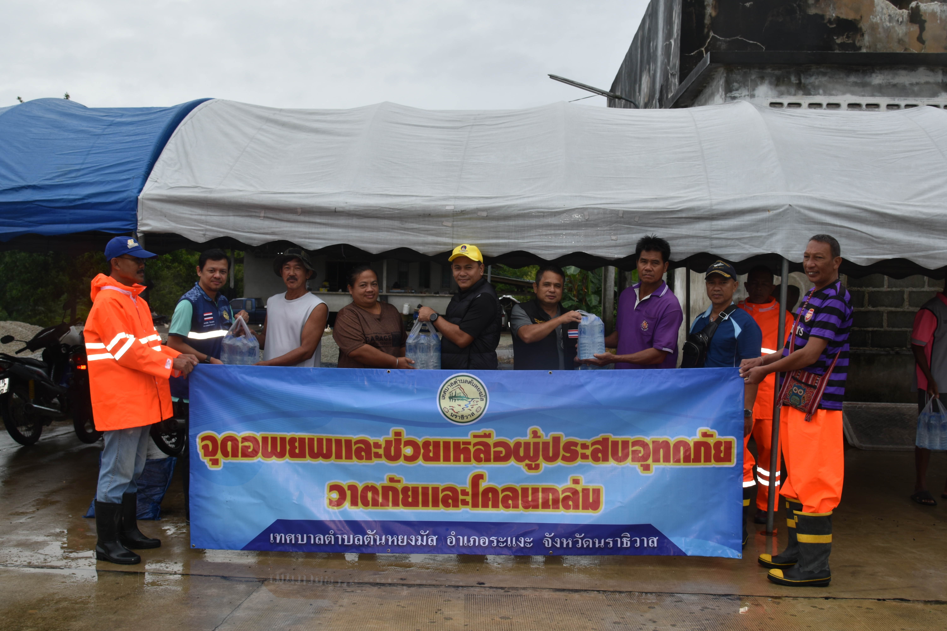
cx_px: 474
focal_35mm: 36
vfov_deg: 36.9
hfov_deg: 53.1
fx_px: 947
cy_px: 316
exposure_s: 1/160
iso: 100
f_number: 6.3
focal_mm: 24
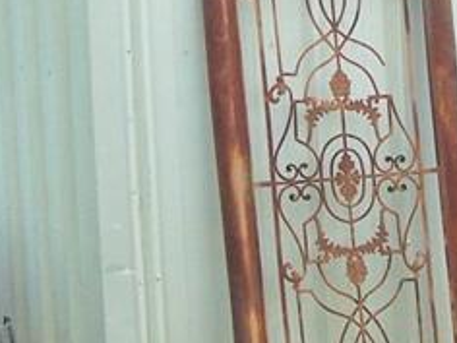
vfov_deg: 9.0
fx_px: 2178
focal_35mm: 165
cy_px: 19
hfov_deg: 11.9
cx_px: 388
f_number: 2.8
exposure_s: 1/320
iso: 80
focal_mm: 6.3
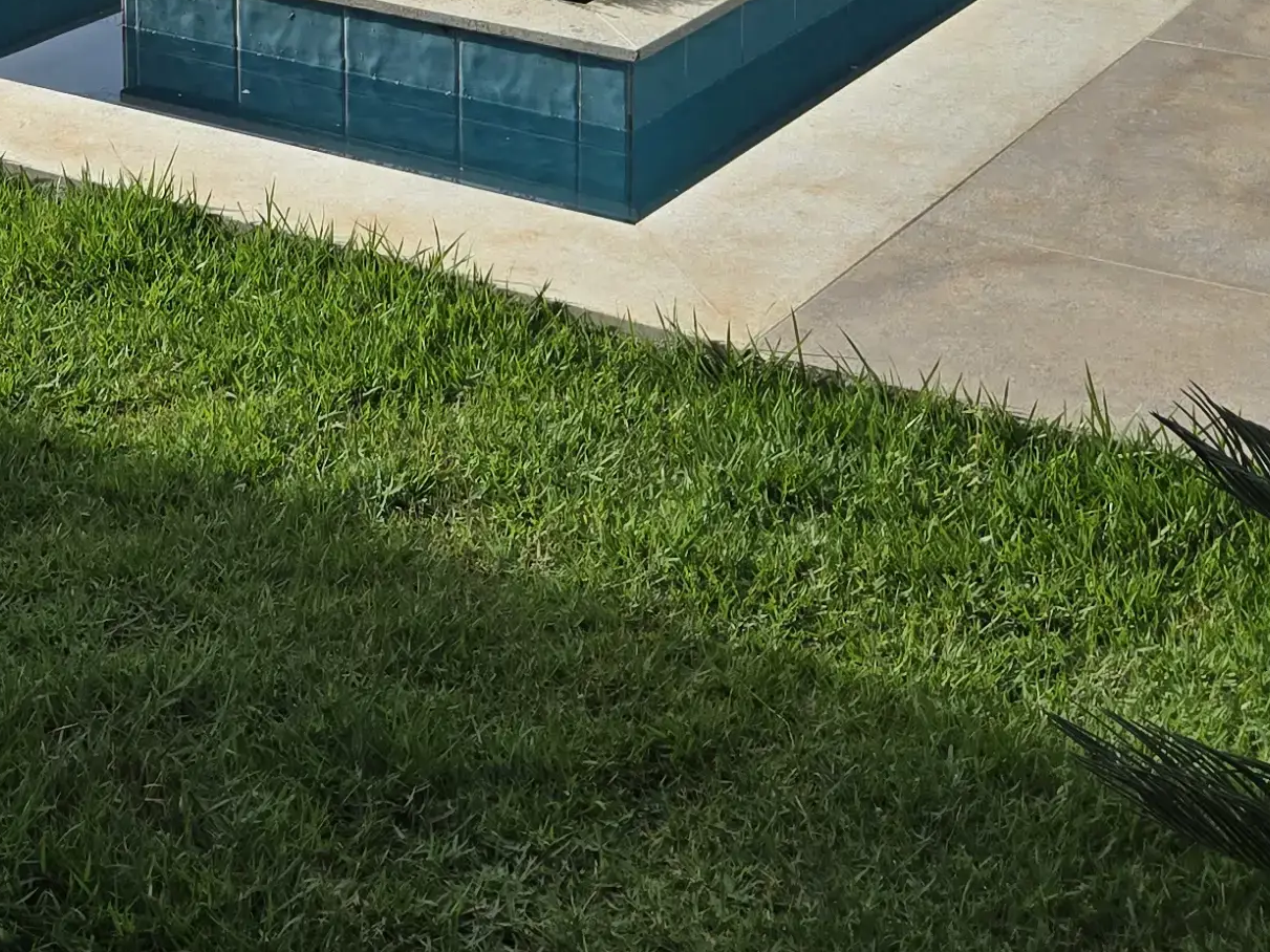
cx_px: 2
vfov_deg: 17.4
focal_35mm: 76
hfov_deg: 24.5
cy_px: -484
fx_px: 2788
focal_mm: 5.4
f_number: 1.8
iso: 50
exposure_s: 1/2921
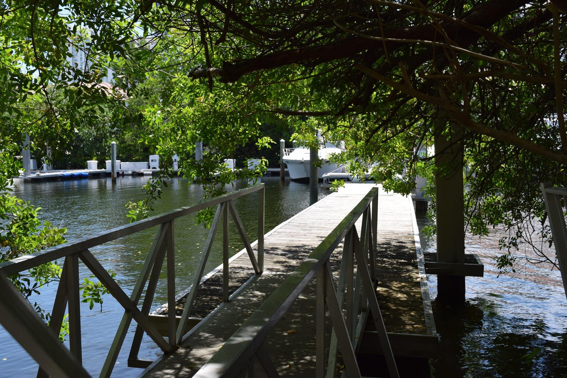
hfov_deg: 47.9
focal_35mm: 40
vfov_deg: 33.0
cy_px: 189
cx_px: 284
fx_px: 638
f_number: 9
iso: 200
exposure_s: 1/320
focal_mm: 27
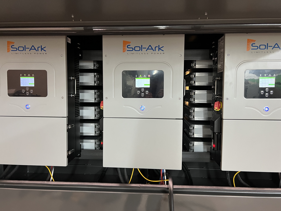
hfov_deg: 67.3
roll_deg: -0.1
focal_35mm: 26
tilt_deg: -3.8
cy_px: 106
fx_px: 211
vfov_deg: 53.1
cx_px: 140
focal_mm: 5.7
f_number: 1.5
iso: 400
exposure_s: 1/40
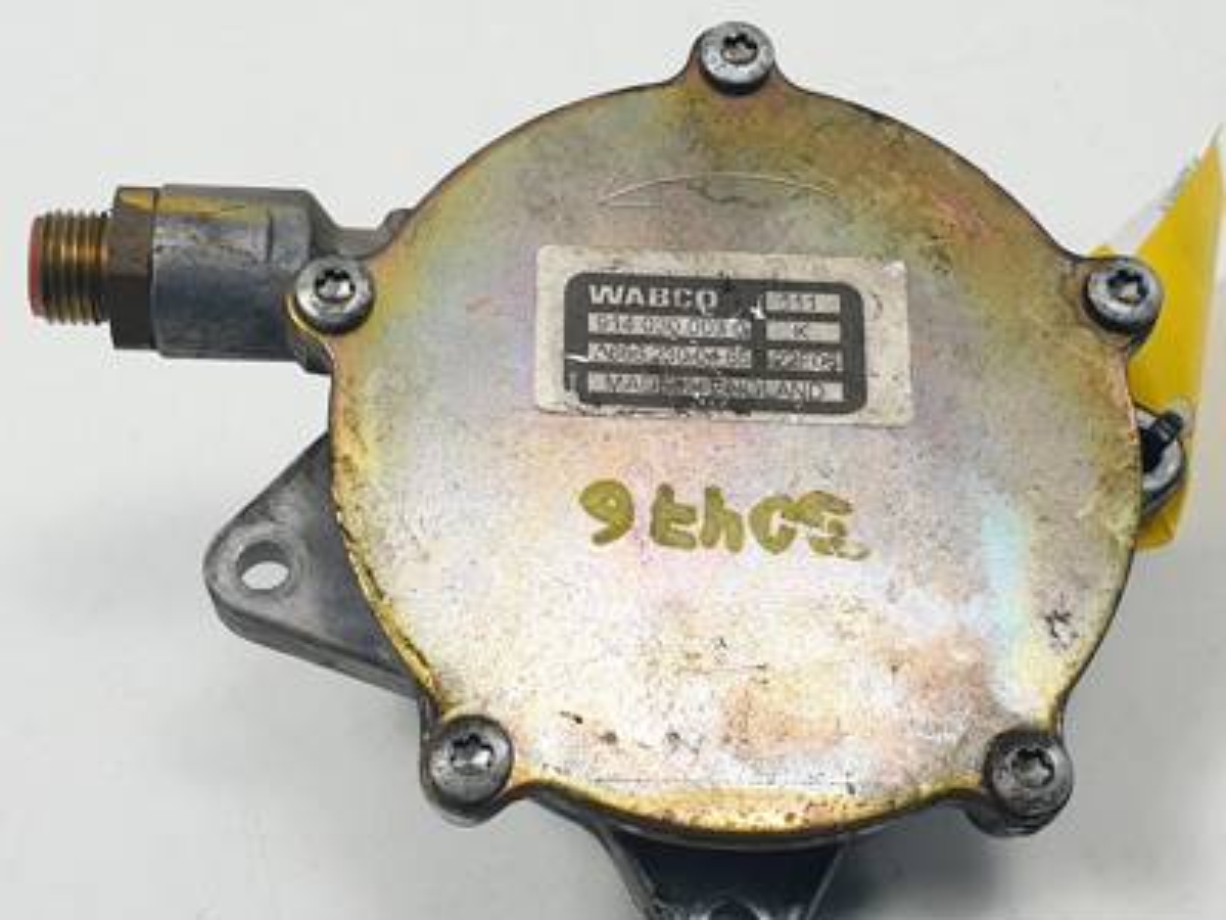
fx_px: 921
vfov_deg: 53.1
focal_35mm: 26
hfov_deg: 67.3
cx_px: 613
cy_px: 460
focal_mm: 4.3
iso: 50
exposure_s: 1/354
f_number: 2.4
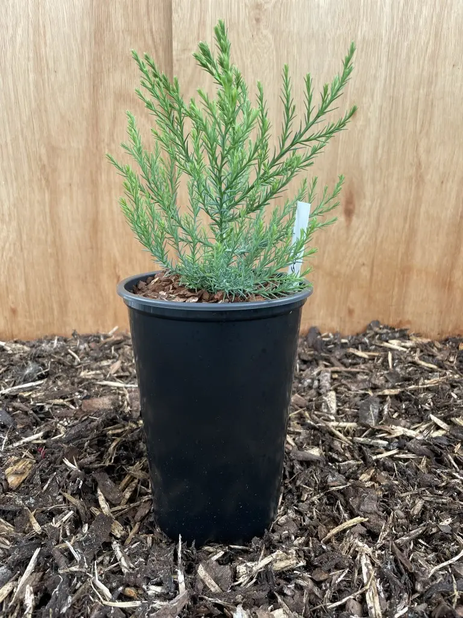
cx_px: 232
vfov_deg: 67.3
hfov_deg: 53.1
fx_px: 464
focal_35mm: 26
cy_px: 309
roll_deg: +0.2
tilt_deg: -16.1
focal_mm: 4.2
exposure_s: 1/121
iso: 80
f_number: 1.6
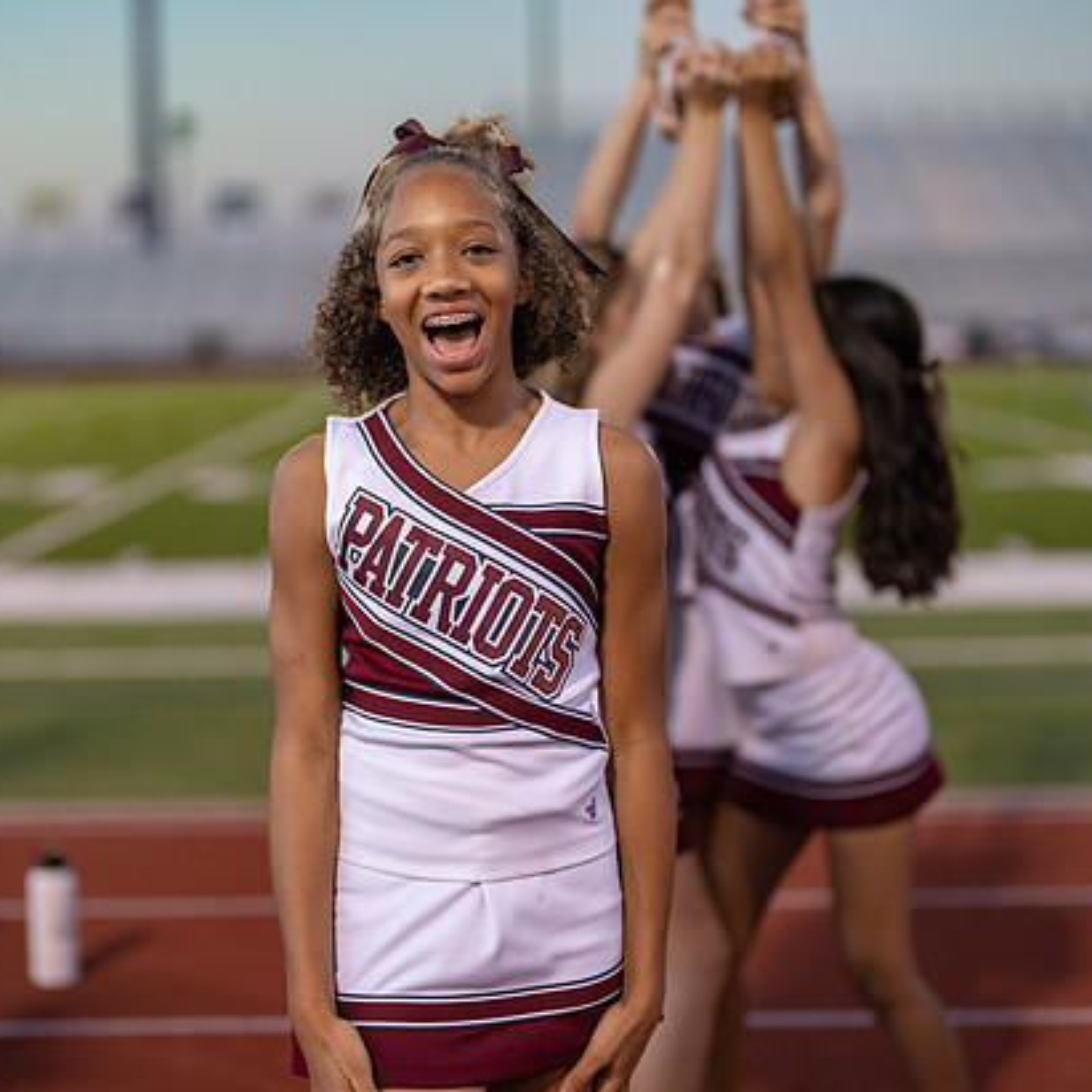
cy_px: 537
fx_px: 2391
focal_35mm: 67
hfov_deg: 25.7
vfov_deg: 25.7
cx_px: 502
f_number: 1.2
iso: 400
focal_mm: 50
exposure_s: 1/1000
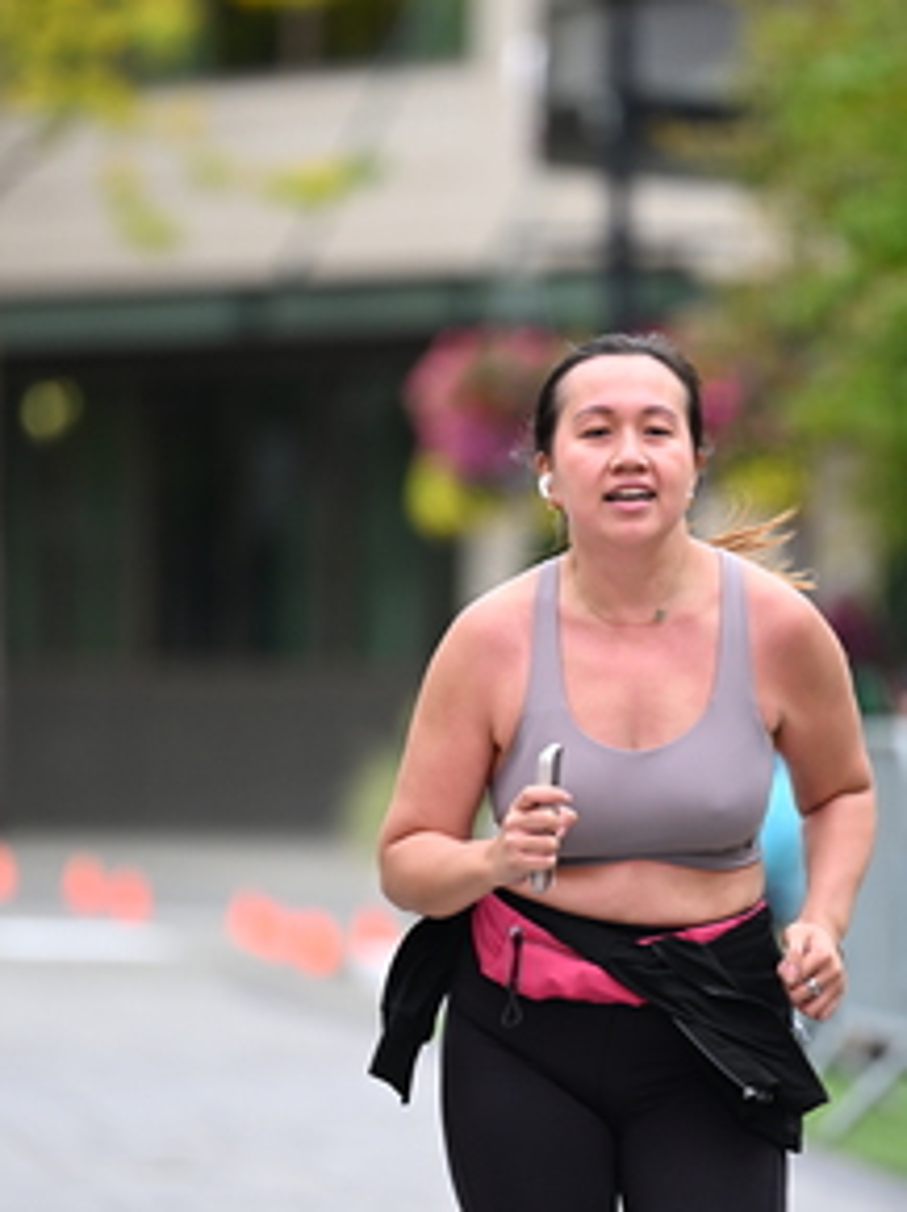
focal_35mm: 365
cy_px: 610
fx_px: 12770
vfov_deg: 5.4
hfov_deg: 4.1
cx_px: 512
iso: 640
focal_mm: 200
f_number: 2.8
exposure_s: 1/1600
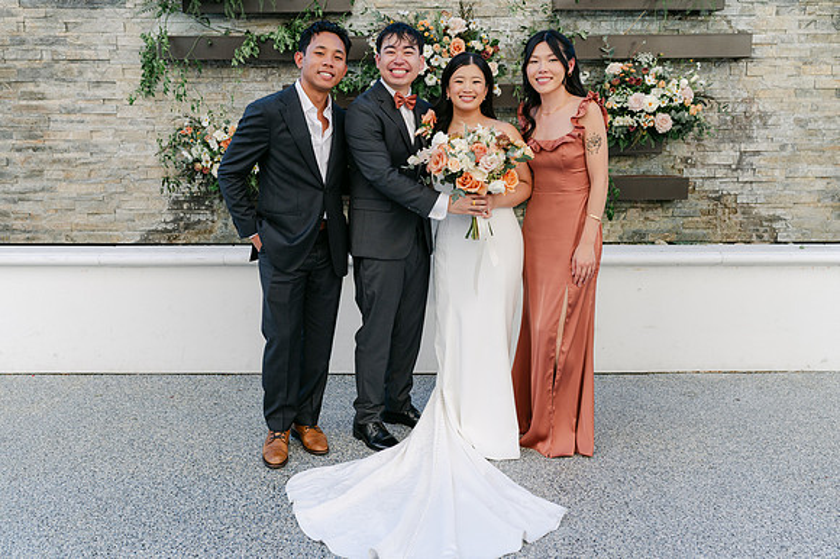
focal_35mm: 36
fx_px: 846
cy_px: 269
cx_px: 405
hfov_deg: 52.8
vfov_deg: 36.6
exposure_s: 1/640
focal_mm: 35
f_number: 4
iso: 100
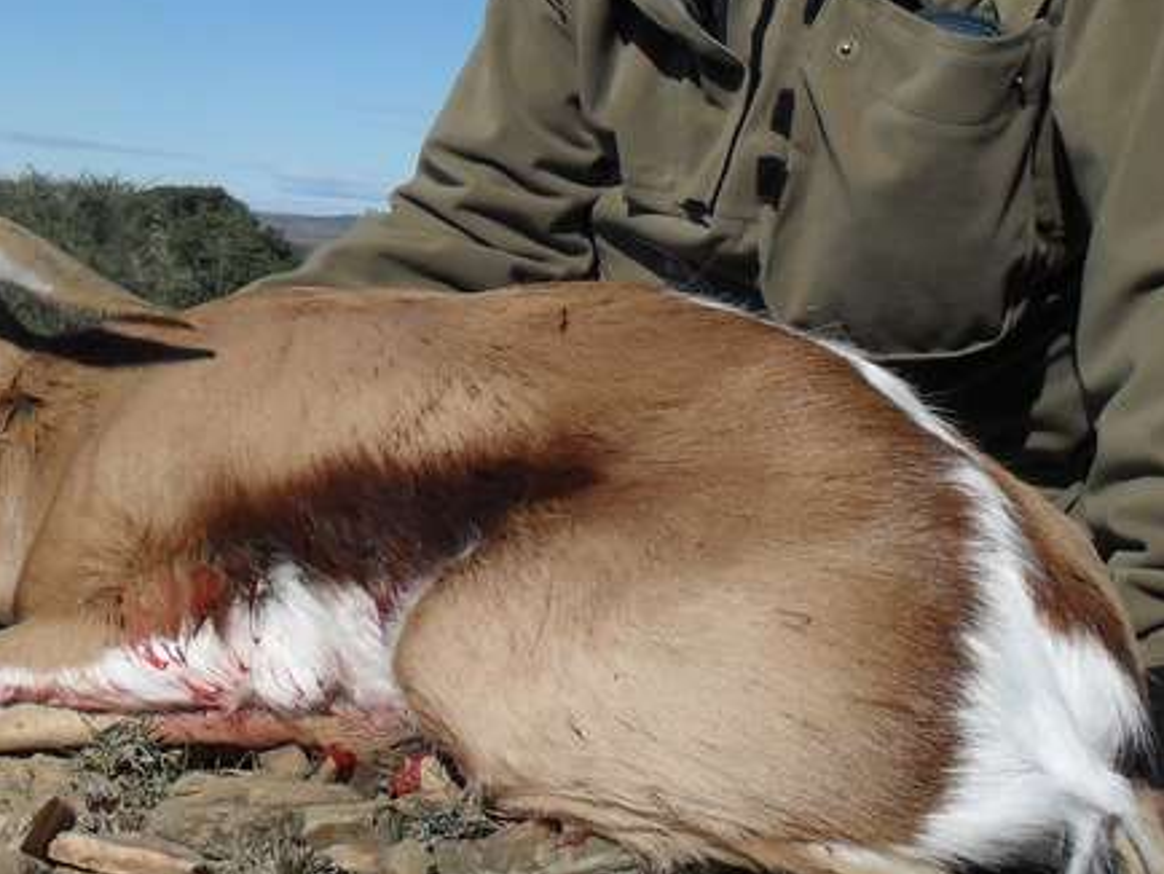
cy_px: 99
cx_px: 421
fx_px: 2355
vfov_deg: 20.6
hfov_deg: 27.6
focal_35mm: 70
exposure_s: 1/350
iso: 80
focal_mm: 6.3
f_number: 8.3
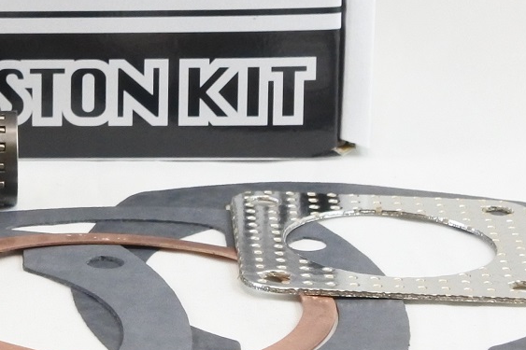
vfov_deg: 6.5
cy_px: -46
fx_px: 3082
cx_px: -180
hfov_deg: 9.6
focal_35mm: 211
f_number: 5
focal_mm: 24
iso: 800
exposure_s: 1/100
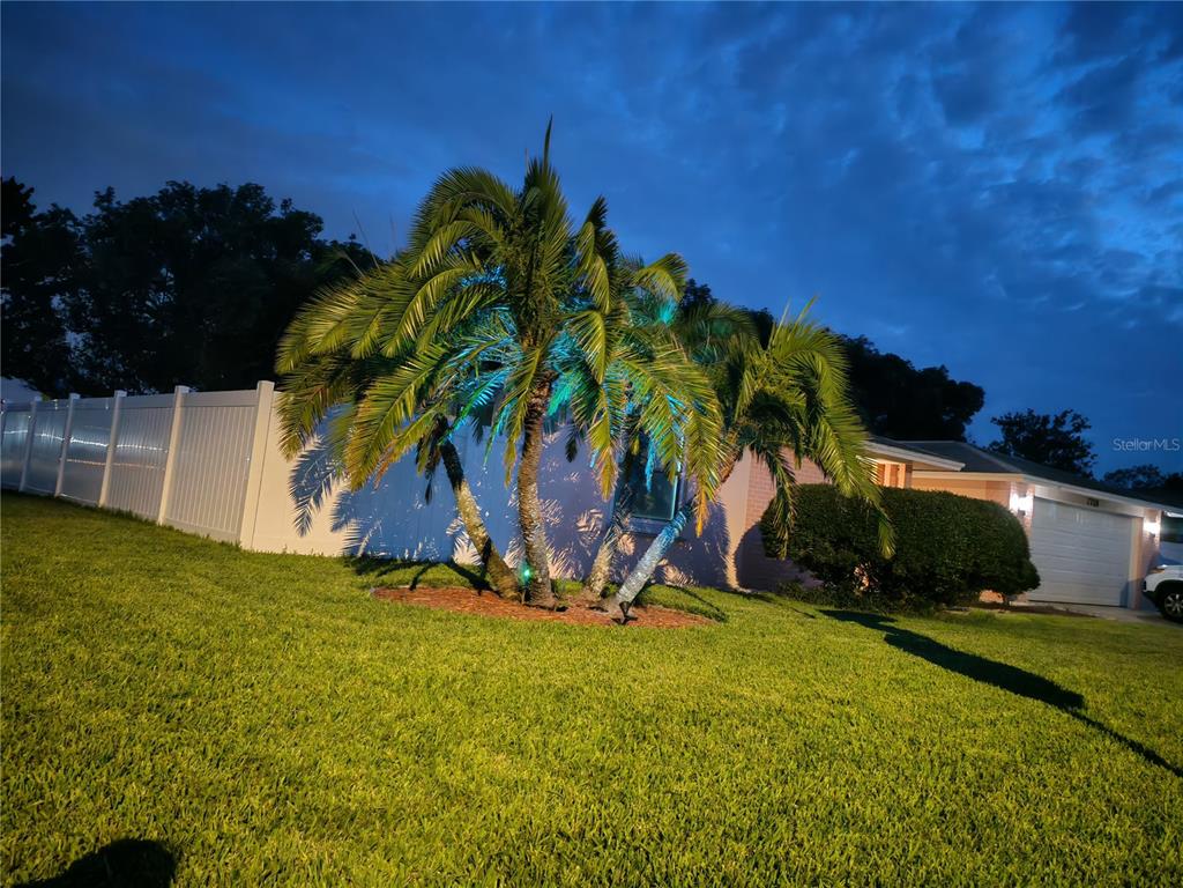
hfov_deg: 65.3
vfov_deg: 51.4
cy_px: 444
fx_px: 923
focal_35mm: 27
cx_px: 592
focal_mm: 6.12
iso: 20000
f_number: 1.9
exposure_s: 1/17
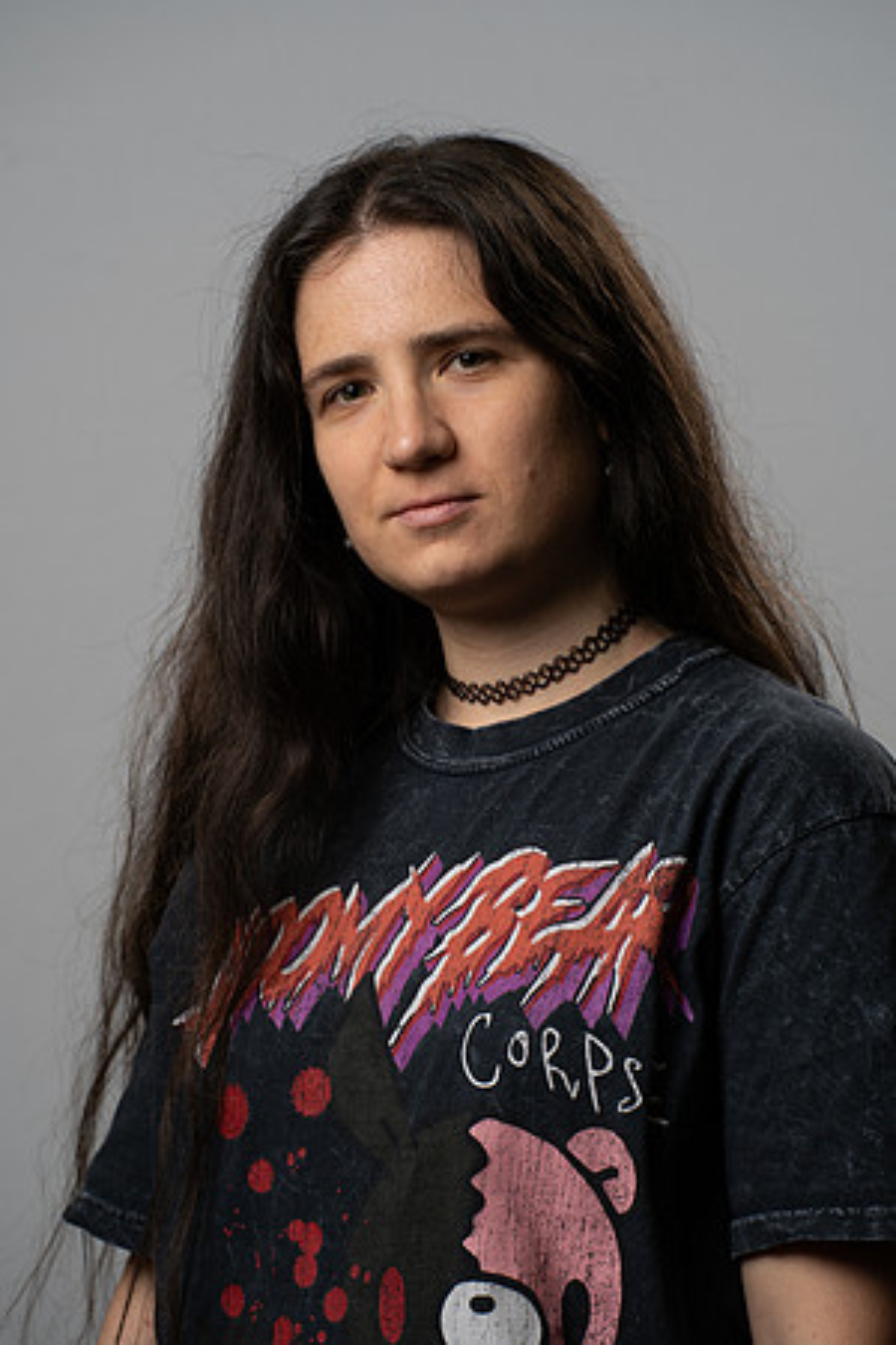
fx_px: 6384
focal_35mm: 171
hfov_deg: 8.0
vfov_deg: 12.0
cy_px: 672
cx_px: 448
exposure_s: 1/160
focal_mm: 171
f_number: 7.1
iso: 160
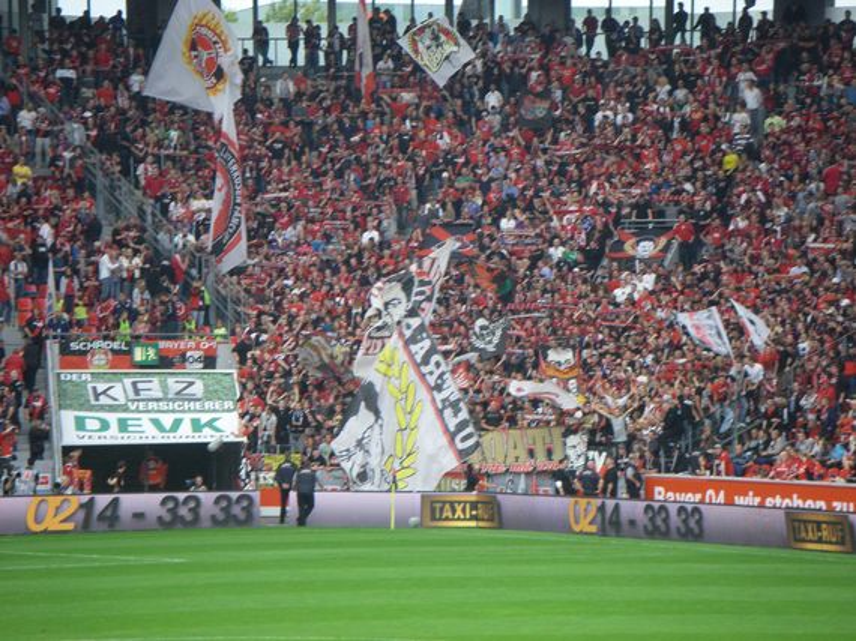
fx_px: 5685
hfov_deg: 8.6
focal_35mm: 230
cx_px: 428
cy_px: 320
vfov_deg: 6.5
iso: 250
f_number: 4.8
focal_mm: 37.9
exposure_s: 1/200
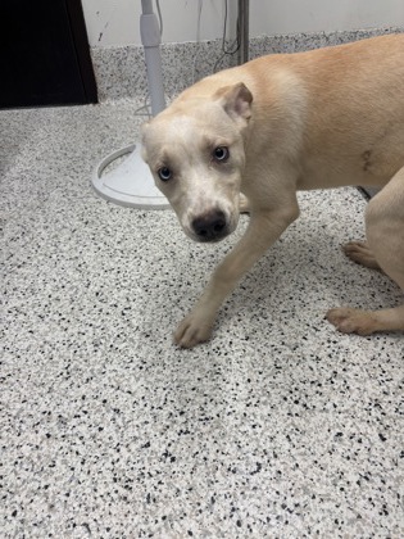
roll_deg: -0.4
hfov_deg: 53.1
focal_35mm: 26
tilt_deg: -37.6
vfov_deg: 67.3
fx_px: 405
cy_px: 270
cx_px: 202
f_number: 1.6
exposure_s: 1/120
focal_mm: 5.96
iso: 64
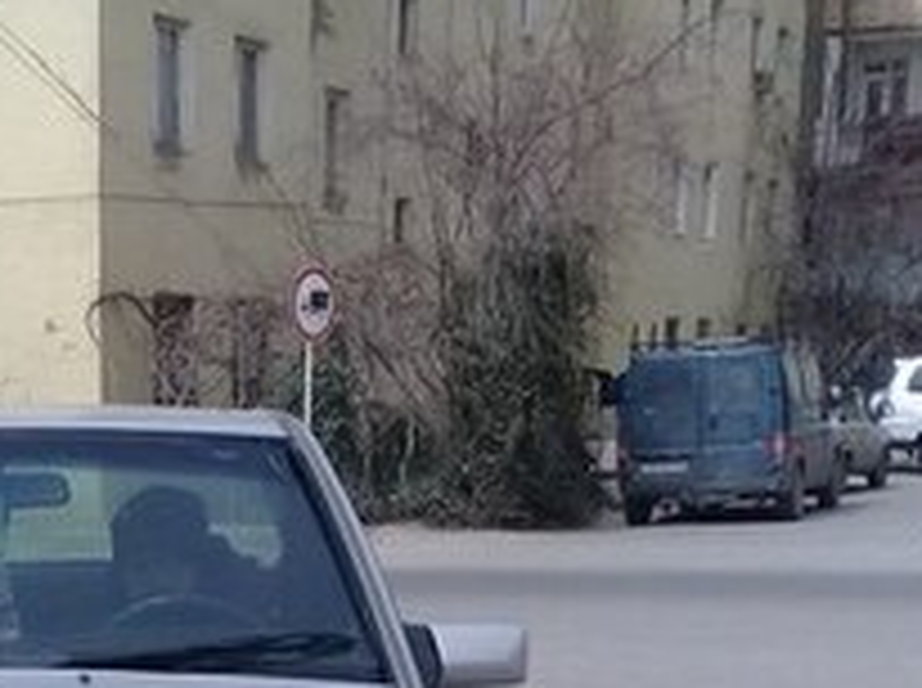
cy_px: 1059
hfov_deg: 19.2
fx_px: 2659
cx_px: 13
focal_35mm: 100
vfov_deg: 13.8
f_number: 2.2
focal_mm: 3.3
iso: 50
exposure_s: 1/1664
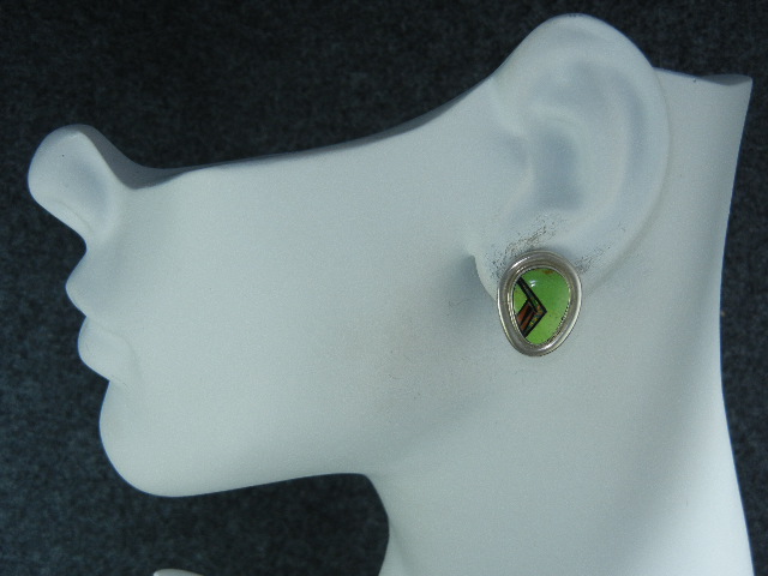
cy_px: 288
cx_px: 384
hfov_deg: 32.7
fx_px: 1309
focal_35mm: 59
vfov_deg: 24.8
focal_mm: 10.6
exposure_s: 1/32
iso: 192
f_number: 4
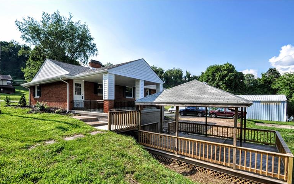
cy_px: 102
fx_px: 128
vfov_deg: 71.1
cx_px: 146
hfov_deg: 97.8
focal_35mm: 16
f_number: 9
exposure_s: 1/320
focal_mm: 10
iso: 200
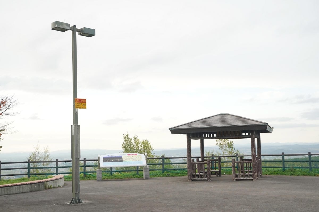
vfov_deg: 29.2
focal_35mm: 46
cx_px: 160
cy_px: 106
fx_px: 408
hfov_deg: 42.7
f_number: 4
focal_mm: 46
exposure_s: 1/60
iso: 100
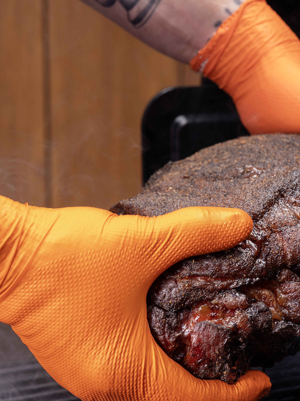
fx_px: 1514
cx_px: 258
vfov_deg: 15.0
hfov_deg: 11.3
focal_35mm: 131
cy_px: 227
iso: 50
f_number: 7.1
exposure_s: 1/160
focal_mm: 68
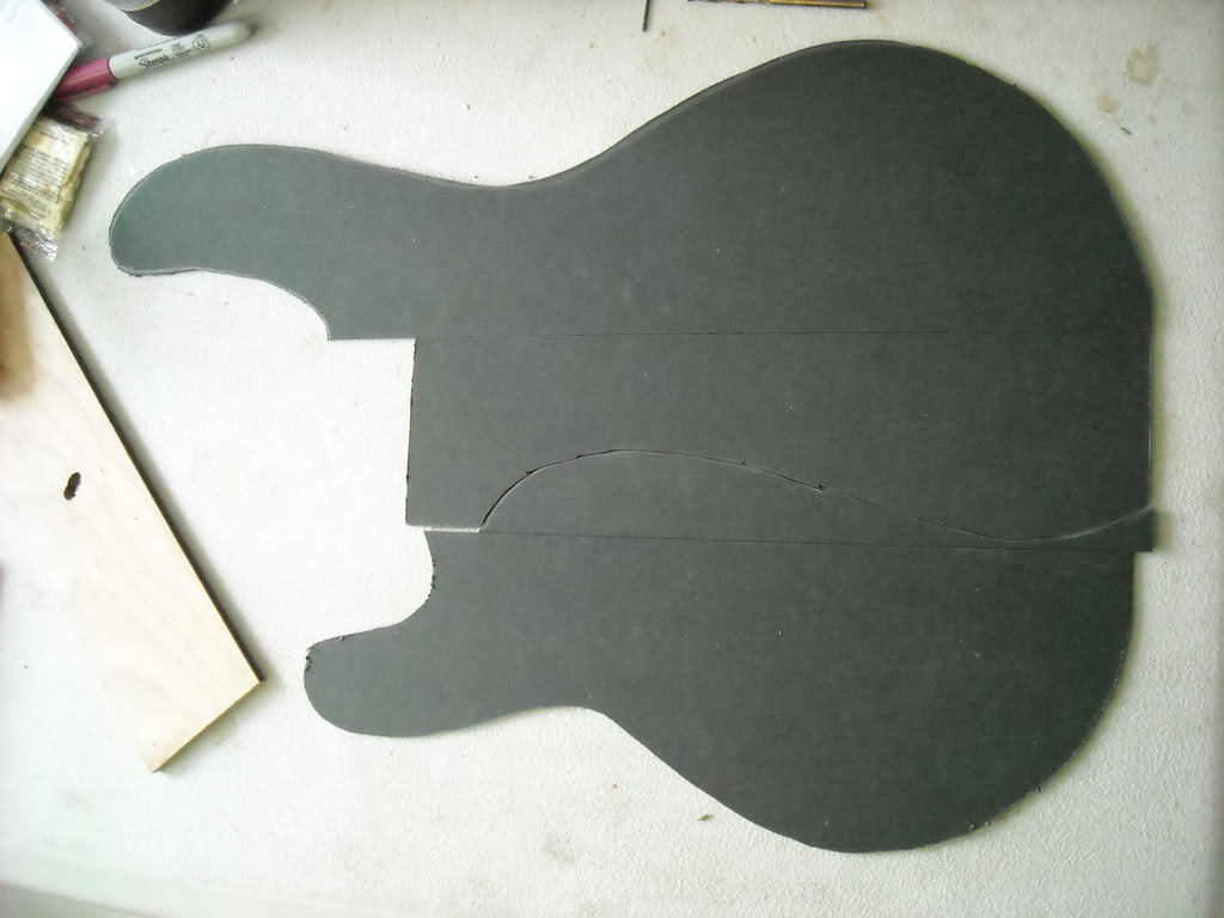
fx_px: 1238
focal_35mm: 35
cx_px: 612
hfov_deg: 52.6
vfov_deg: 40.7
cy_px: 459
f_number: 2.8
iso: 800
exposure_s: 1/141
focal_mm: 5.7
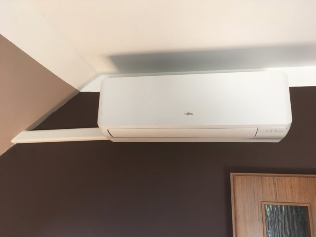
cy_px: 118
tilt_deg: +12.9
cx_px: 158
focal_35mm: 29
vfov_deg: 48.2
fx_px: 265
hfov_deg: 61.7
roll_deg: -1.4
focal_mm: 4.15
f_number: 2.2
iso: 40
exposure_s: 1/33
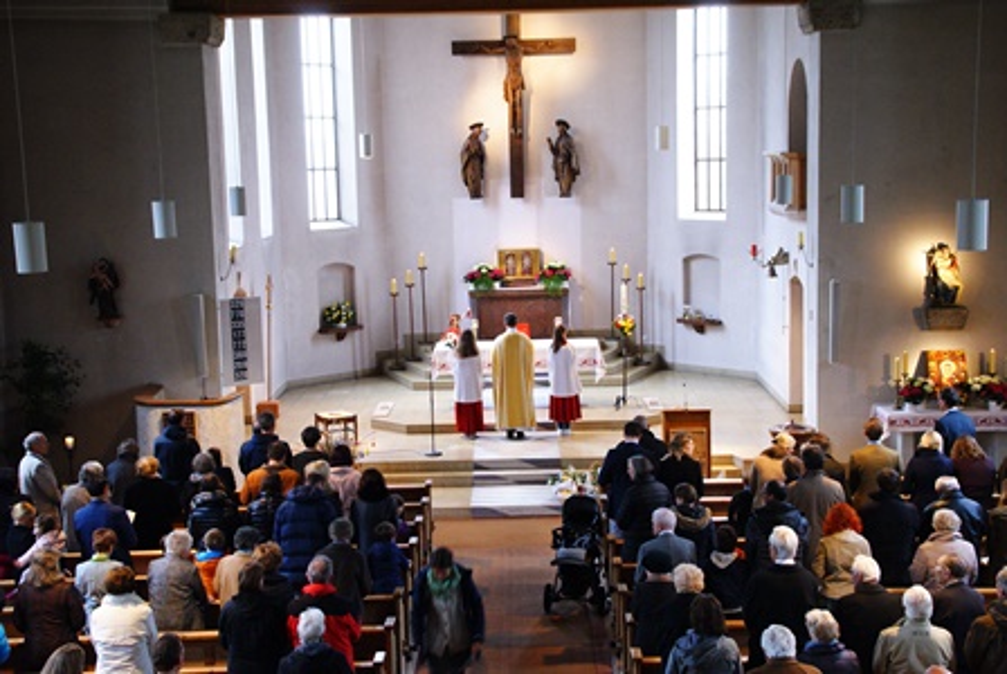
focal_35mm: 52
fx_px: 1470
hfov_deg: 37.8
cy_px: 337
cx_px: 504
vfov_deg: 25.8
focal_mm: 35
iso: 800
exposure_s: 1/13
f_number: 6.3
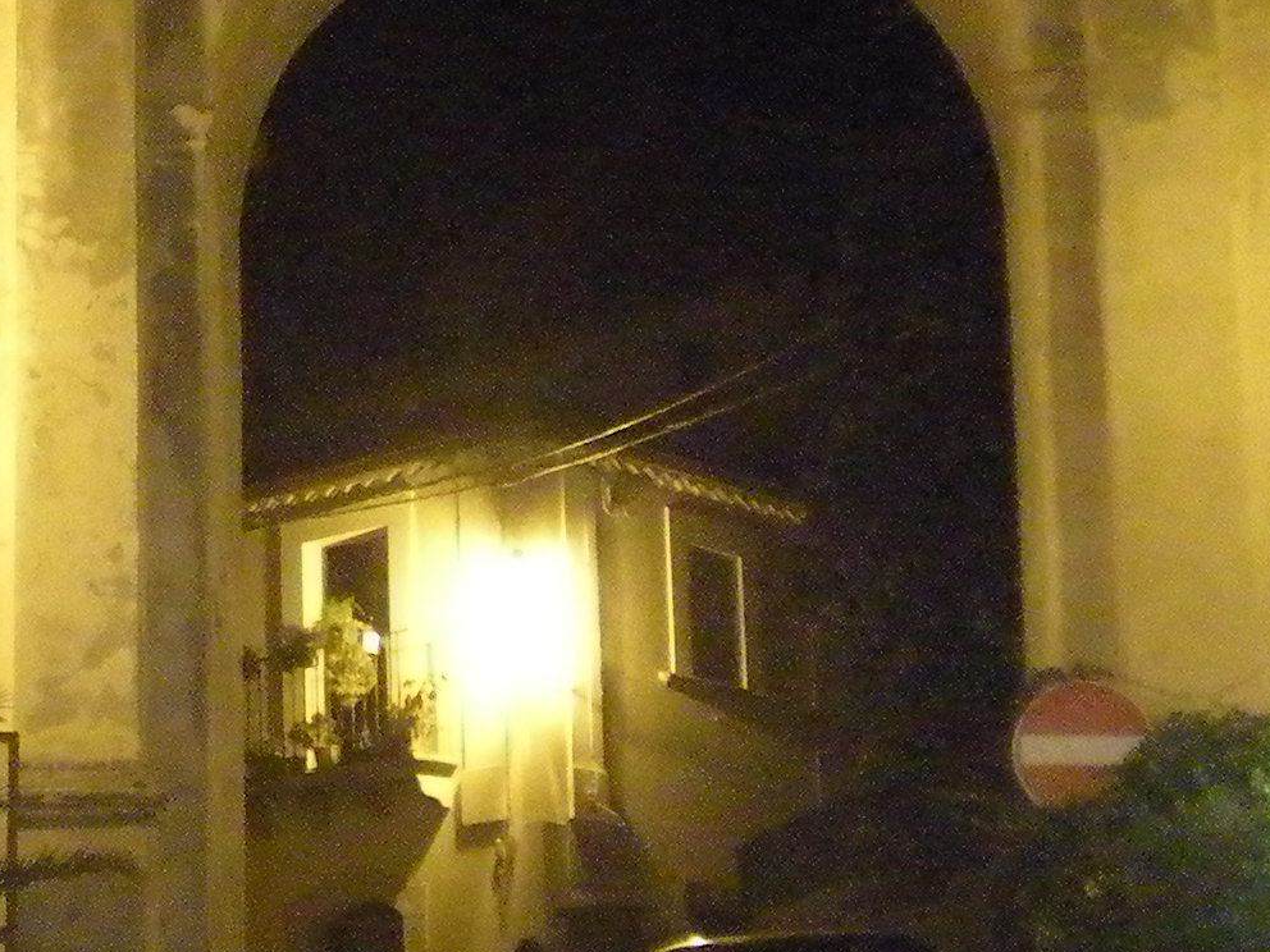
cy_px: 148
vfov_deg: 11.8
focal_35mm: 125
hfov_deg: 15.2
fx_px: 4586
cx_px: -257
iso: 800
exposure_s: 1/7.9
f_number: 3.1
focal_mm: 6.3
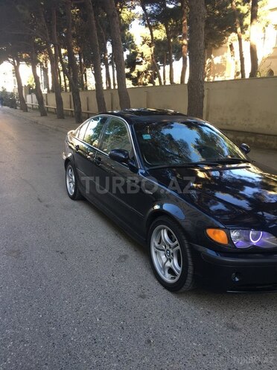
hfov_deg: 48.2
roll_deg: +0.0
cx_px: 138
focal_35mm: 29
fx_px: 309
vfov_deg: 61.7
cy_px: 185
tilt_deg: -14.8
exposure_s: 1/100
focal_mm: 4.15
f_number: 2.2
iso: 32
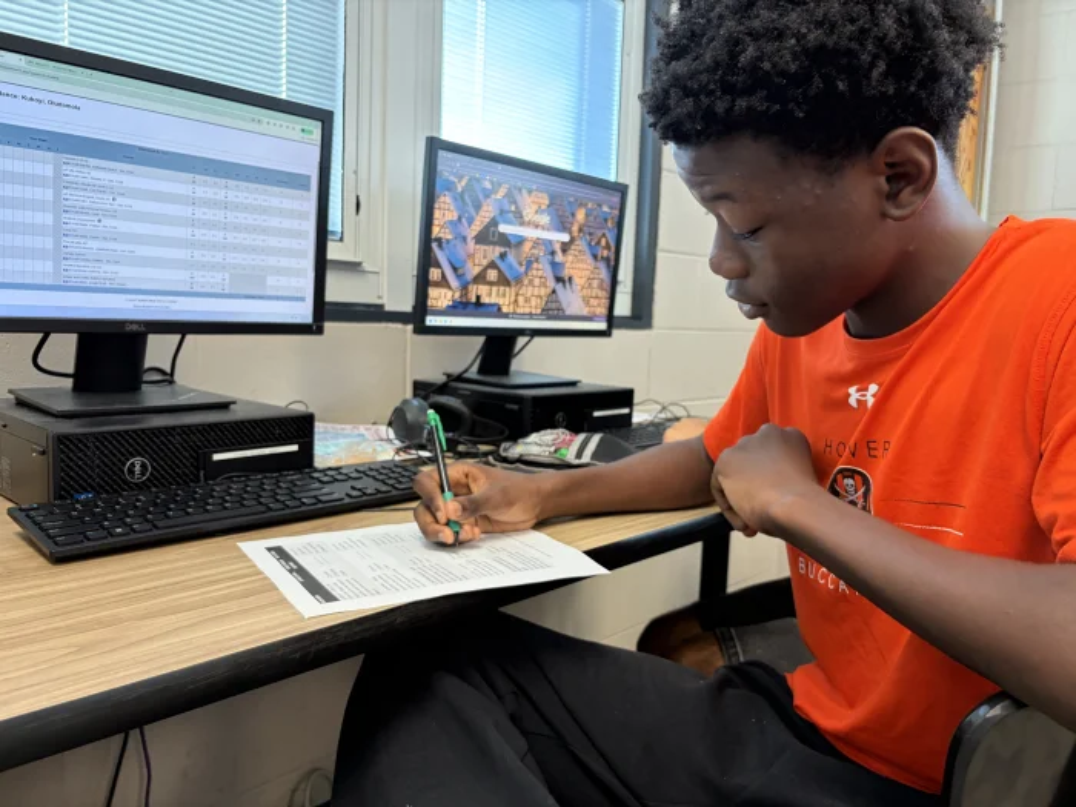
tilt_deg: -4.9
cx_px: 538
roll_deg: -2.1
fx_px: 808
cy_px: 404
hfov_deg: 67.3
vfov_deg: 53.1
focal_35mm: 26
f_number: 1.6
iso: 200
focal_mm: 5.96
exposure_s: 1/60
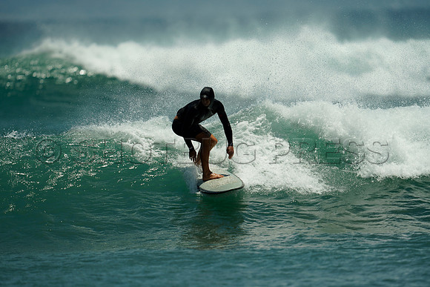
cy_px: 144
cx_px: 215
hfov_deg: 5.2
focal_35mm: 400
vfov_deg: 3.4
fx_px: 4779
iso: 100
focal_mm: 400
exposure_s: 1/1600
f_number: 3.2
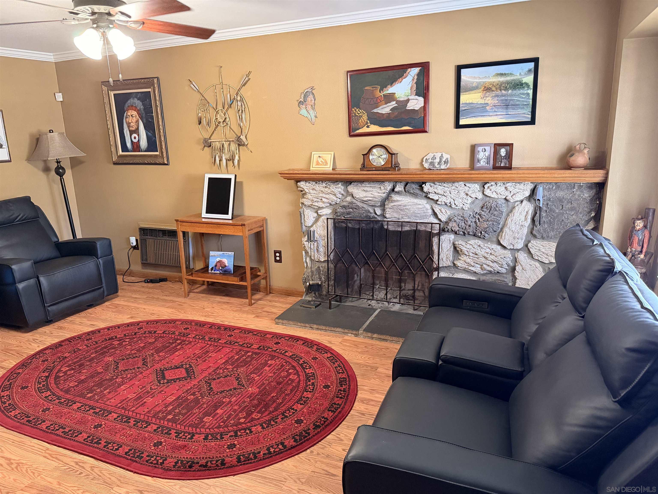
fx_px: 456
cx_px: 329
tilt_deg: -15.0
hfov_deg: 71.6
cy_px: 247
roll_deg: +2.5
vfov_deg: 56.8
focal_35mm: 24
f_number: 1.78
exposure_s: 1/60
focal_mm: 6.76
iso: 800
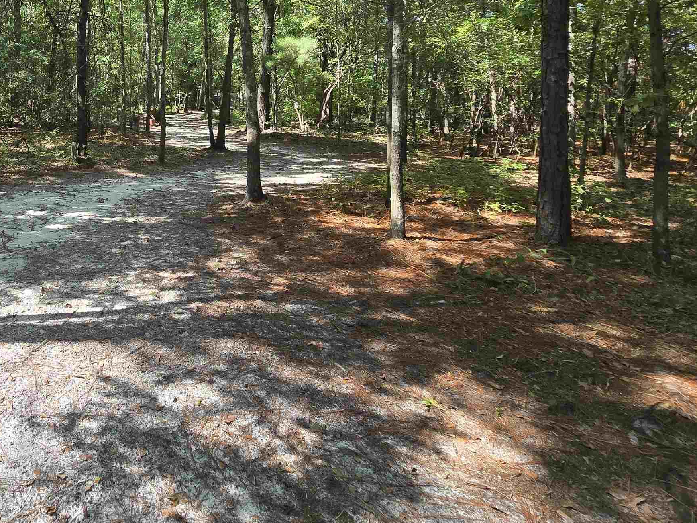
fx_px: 463
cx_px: 104
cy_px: 114
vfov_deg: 55.3
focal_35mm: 23
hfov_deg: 64.7
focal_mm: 2.2
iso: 50
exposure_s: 1/335
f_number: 2.2
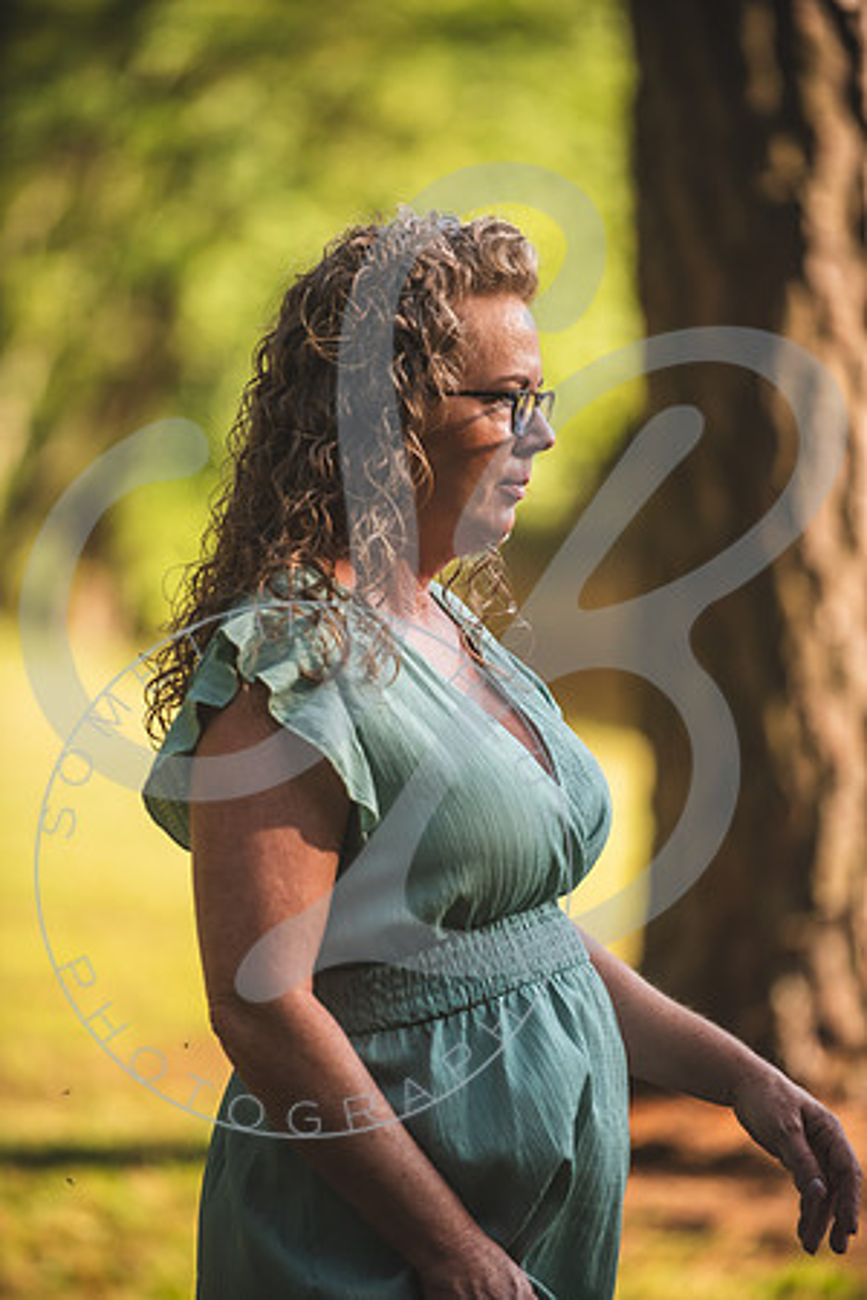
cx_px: 434
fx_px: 6863
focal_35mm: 190
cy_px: 650
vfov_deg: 10.8
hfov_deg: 7.2
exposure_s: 1/2000
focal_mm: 190
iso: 400
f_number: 2.8
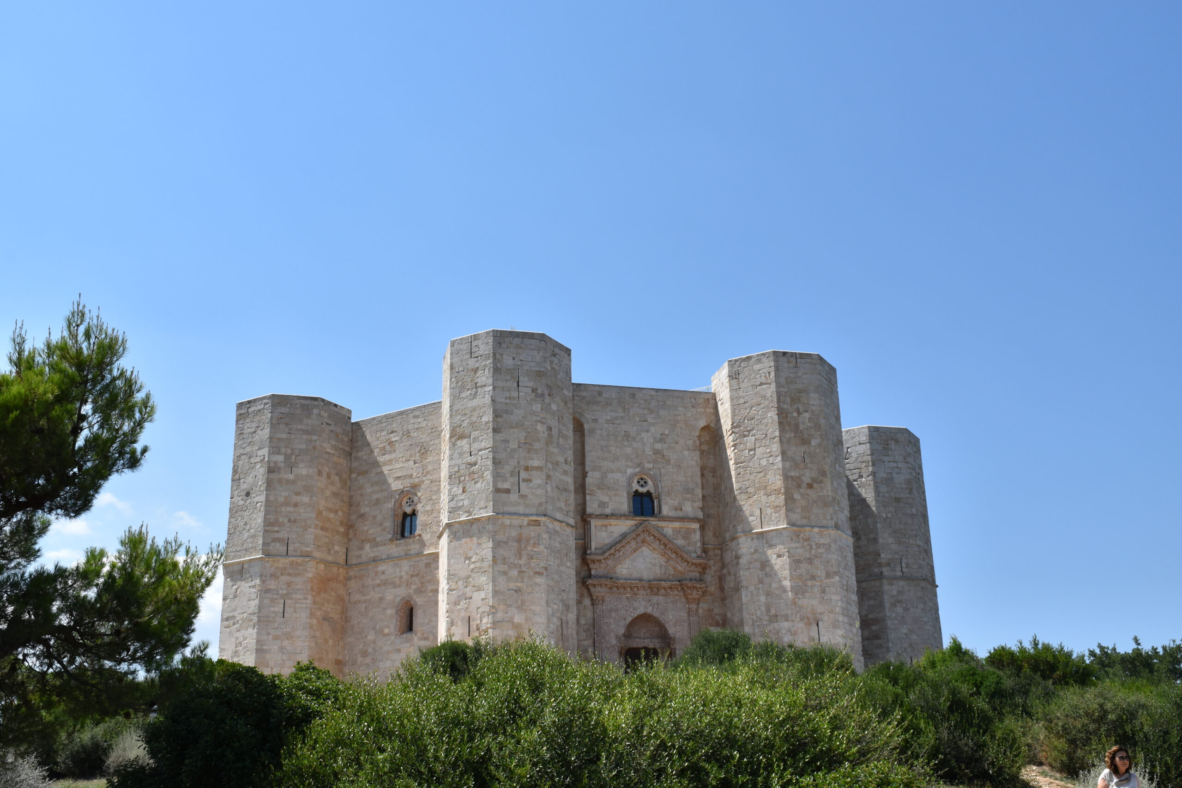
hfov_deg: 49.6
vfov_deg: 34.2
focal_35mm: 39
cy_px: 394
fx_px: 1280
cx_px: 591
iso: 200
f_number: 10
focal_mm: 26
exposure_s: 1/400
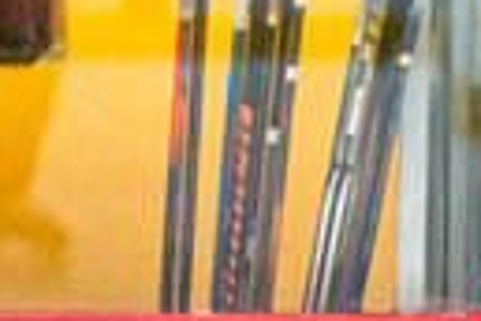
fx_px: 16874
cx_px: 714
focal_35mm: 1263
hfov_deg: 1.6
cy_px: 663
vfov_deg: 1.1
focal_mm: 200
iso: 3200
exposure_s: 1/1250
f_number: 2.8
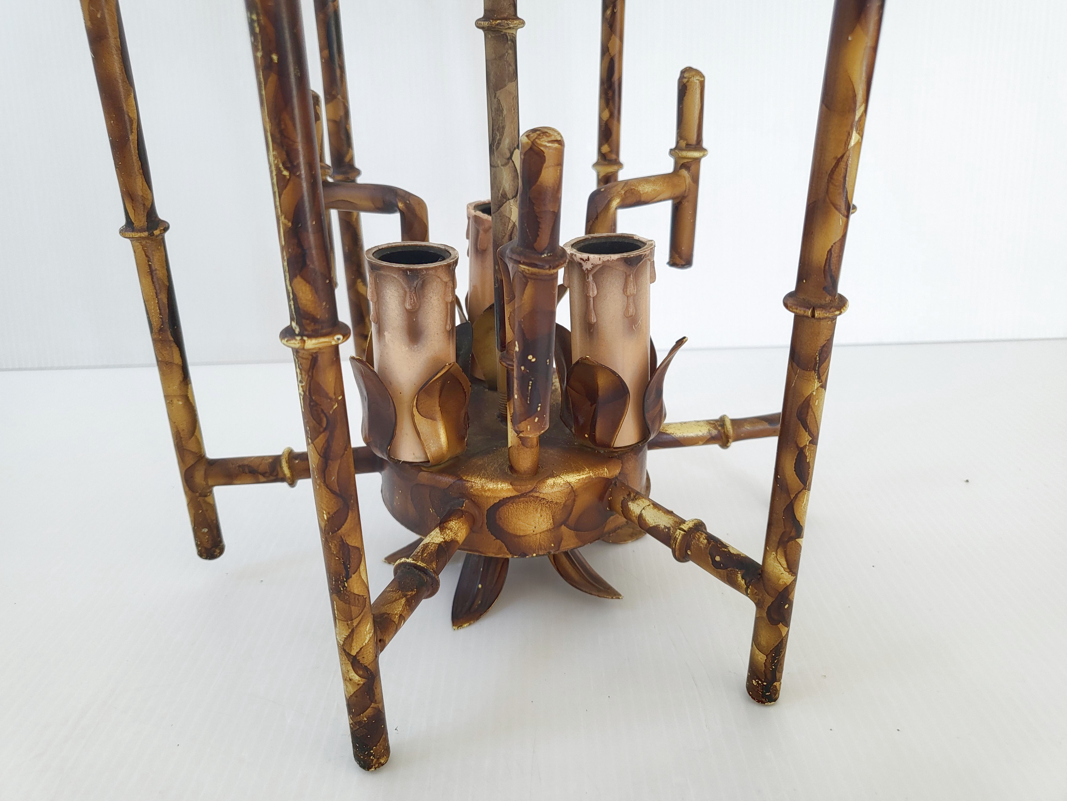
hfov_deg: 67.3
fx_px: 801
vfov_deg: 53.1
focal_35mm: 26
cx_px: 534
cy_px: 400
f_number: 1.8
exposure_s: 1/115
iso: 50
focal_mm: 4.25
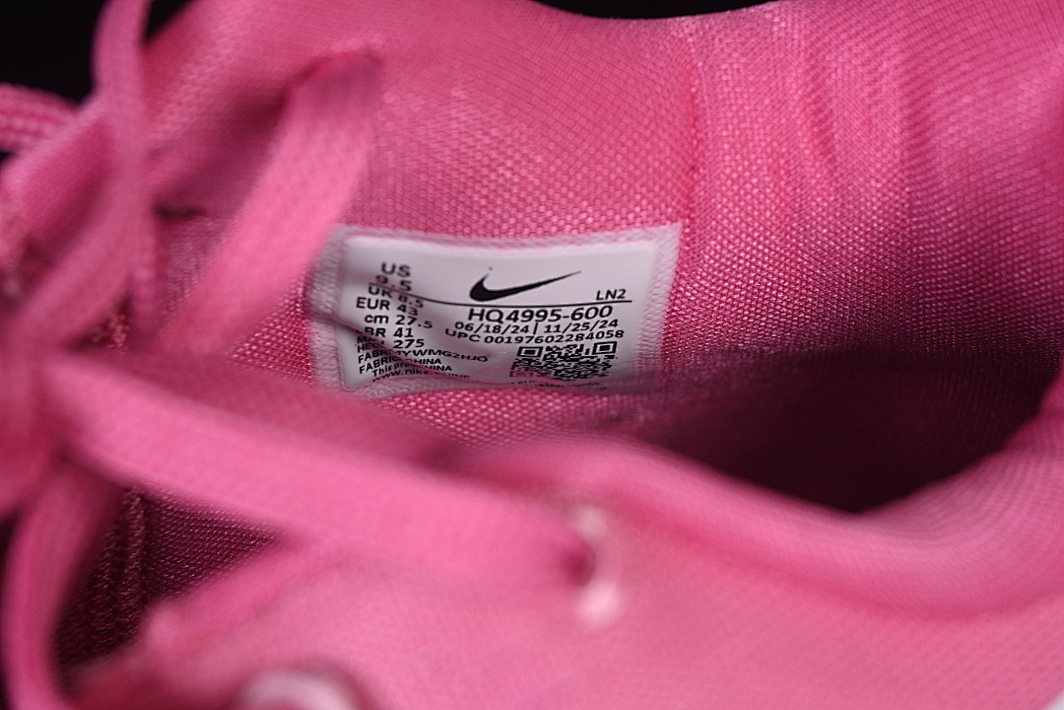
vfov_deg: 18.2
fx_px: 2216
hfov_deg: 27.0
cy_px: 355
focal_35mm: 75
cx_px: 532
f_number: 7.1
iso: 160
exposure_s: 1/80
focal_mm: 50
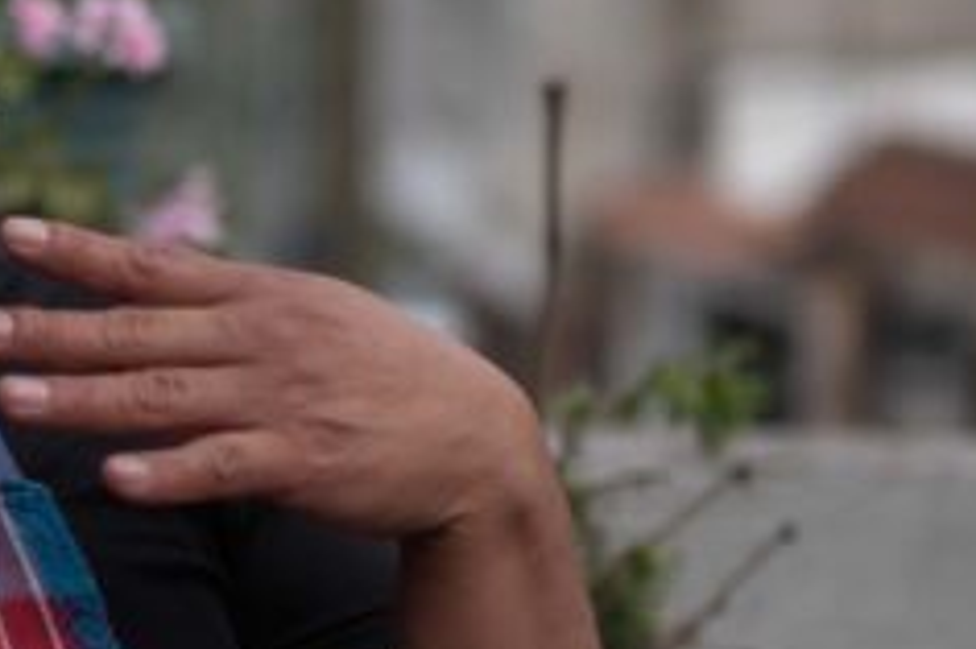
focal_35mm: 217
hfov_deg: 9.3
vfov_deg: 6.3
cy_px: 502
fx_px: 5879
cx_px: -356
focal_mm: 50
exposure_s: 1/1250
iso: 50
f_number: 2
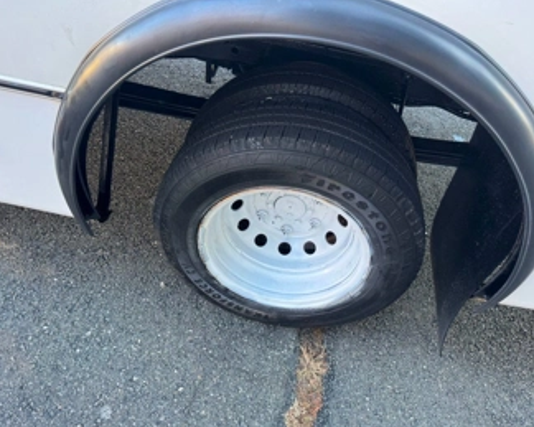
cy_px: 221
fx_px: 411
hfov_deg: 66.0
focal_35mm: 26
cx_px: 264
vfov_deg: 54.9
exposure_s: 1/121
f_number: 1.78
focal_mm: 6.76
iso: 125
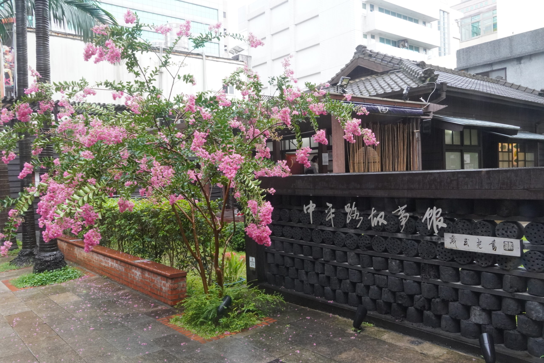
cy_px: 182
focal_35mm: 30
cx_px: 272
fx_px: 453
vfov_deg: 43.6
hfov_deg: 61.9
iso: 2000
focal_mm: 20
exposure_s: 1/15
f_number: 20
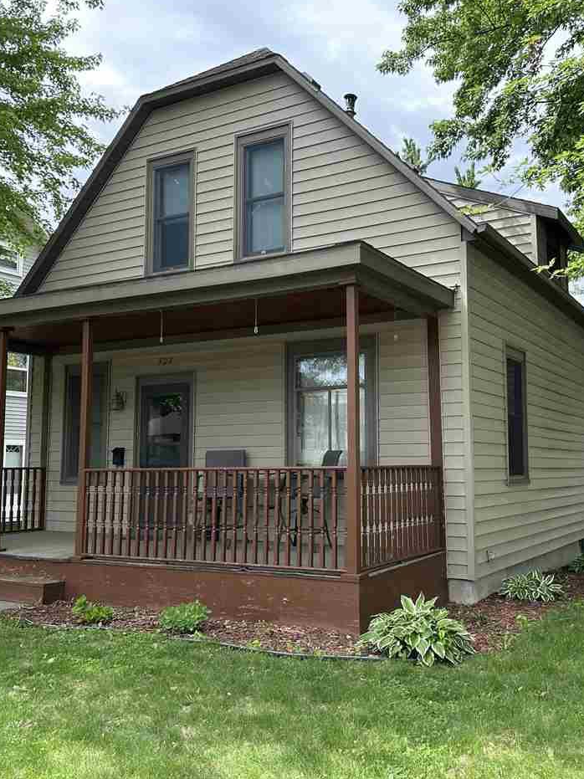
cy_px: 379
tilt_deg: +5.1
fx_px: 742
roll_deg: +0.2
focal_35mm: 33
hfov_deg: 42.8
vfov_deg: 55.4
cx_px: 341
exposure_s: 1/1241
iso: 80
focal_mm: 6.86
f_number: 1.78
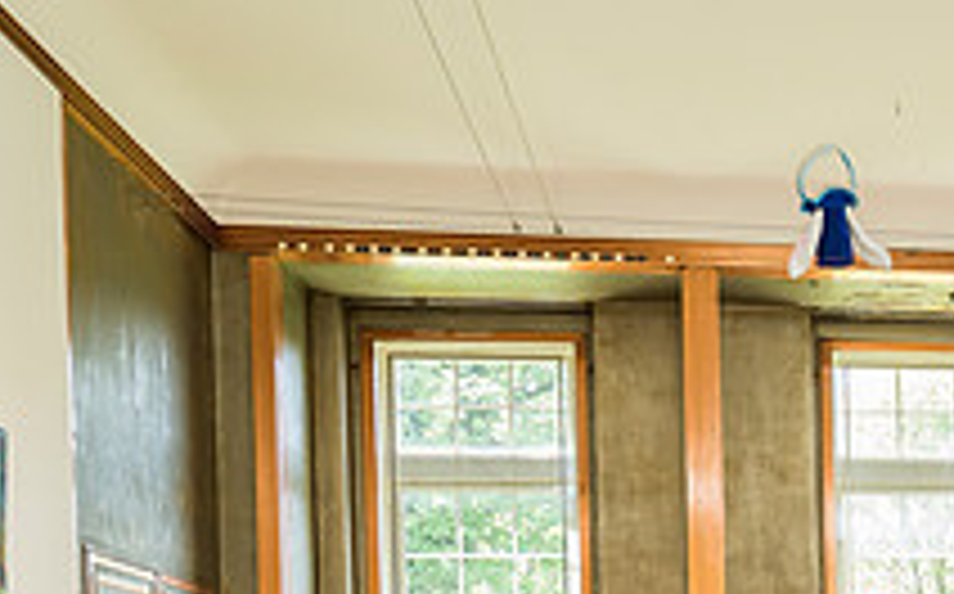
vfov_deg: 17.9
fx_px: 1740
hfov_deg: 27.4
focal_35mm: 67
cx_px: 1116
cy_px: 799
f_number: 5
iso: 1250
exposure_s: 1/125
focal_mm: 24
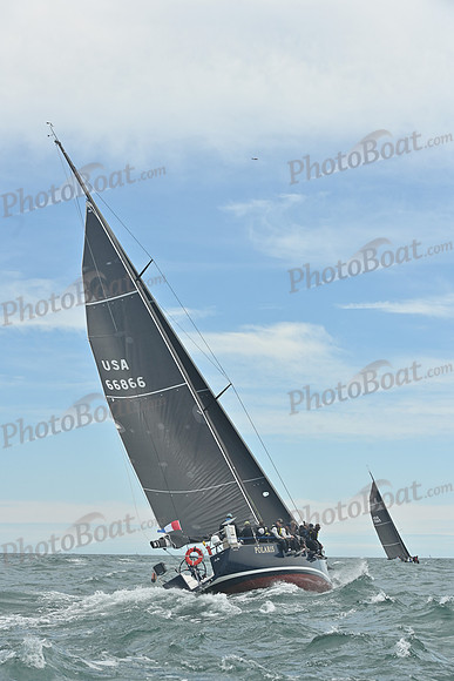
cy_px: 340
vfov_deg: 28.8
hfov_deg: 19.5
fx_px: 1323
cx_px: 227
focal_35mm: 70
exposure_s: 1/1250
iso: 320
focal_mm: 70
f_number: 8
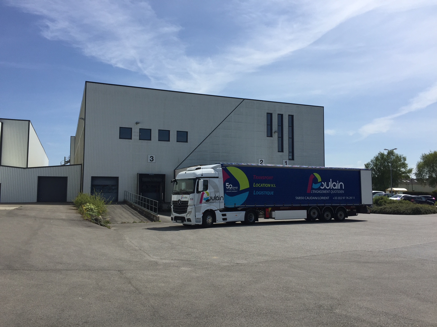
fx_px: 366
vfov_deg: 48.2
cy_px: 164
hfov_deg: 61.7
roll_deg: -0.9
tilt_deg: +3.2
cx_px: 218
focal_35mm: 29
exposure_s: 1/3968
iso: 32
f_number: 2.2
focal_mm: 4.15
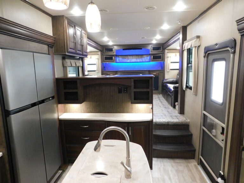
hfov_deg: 73.9
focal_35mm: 23
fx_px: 162
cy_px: 92
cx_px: 122
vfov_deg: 58.9
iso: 400
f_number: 3
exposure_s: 1/10
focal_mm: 4
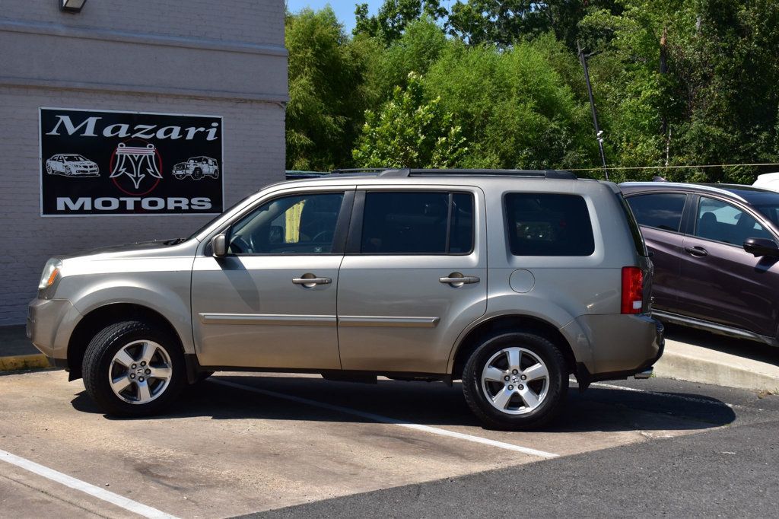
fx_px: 1233
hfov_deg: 35.1
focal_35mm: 57
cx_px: 390
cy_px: 260
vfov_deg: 23.8
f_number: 11
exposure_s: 1/500
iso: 280
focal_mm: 38
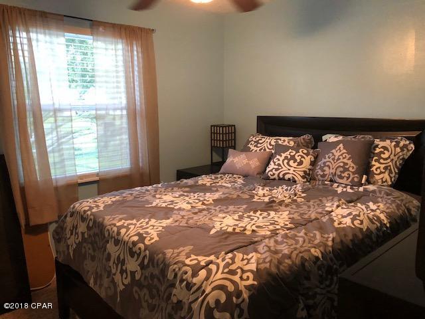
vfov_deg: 49.7
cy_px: 160
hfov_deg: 63.4
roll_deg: +0.7
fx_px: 344
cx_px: 212
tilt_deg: -9.5
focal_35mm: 28
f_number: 1.8
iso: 80
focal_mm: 3.99
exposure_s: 1/15
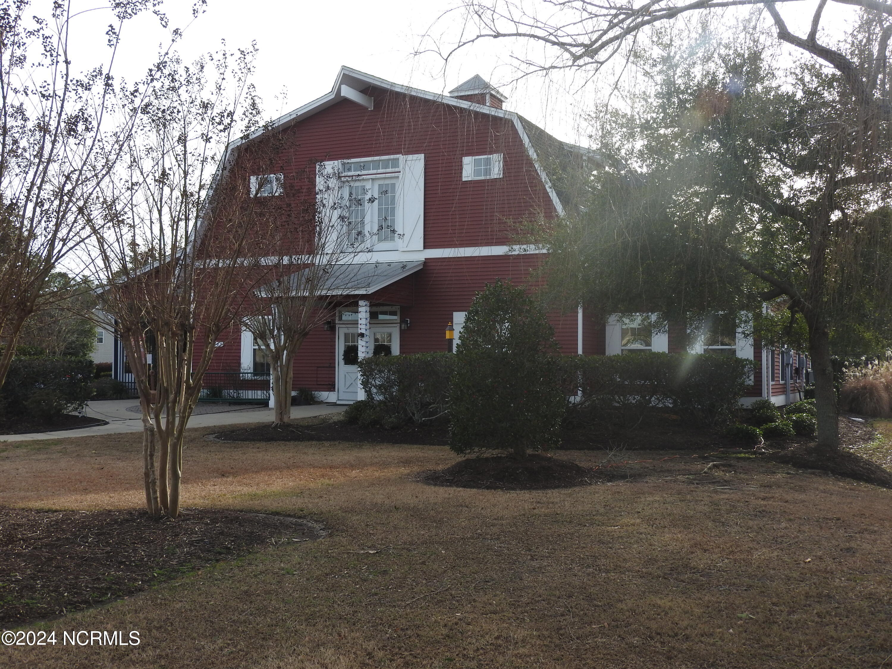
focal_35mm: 40
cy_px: 334
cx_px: 446
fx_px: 1031
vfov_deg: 36.0
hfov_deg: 46.8
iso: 100
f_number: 3.8
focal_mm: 7.2
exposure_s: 1/400
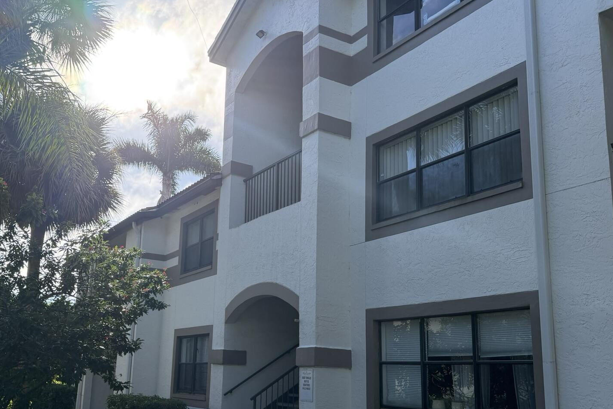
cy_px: 255
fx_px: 613
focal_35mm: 36
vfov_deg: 36.7
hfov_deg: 52.5
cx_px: 227
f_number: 1.78
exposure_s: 1/3021
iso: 100
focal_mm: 6.76
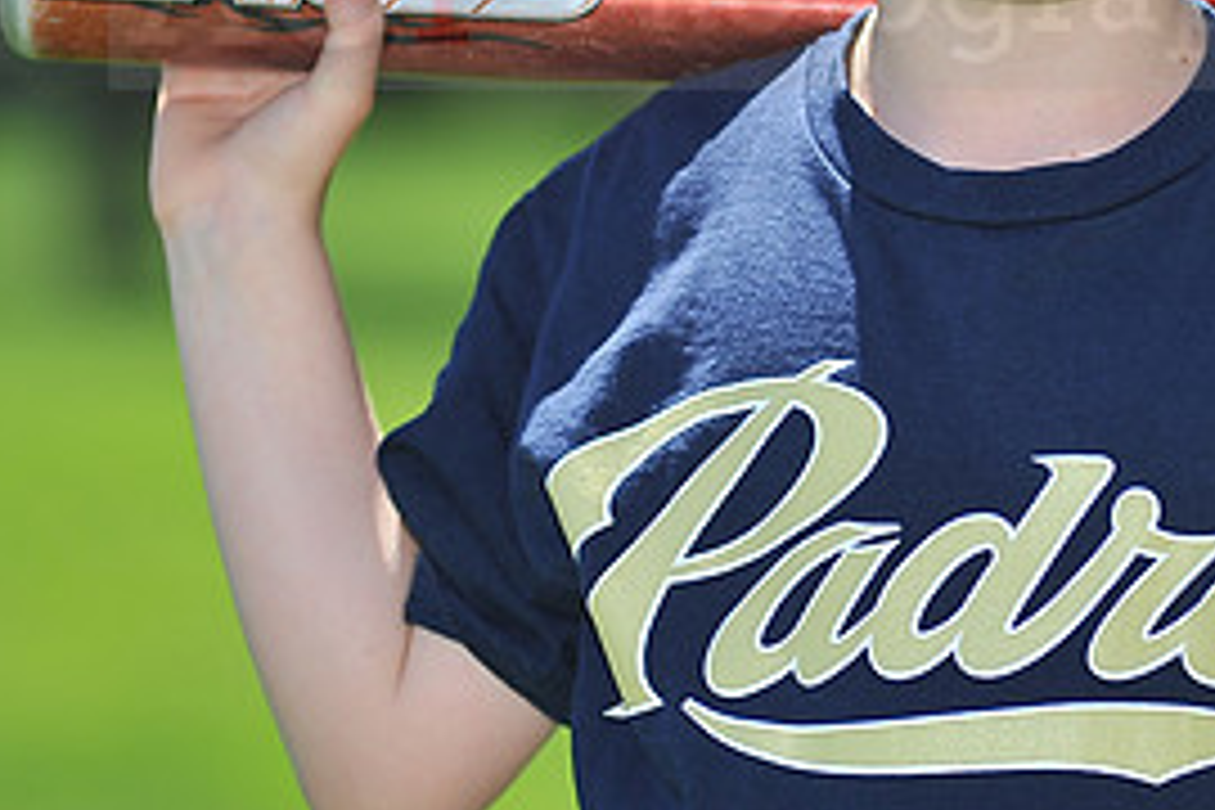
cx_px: 864
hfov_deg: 5.3
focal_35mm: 386
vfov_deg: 3.6
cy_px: -45
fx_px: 13026
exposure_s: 1/1250
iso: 200
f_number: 4.5
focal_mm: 180
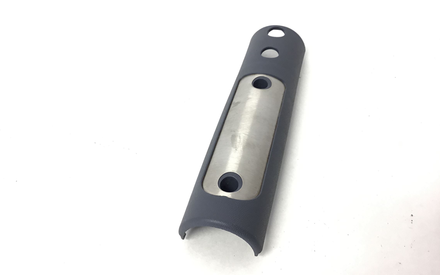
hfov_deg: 58.1
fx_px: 396
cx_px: 221
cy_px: 122
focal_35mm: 33
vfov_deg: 38.3
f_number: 2.4
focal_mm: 3.3
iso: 50
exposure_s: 1/30
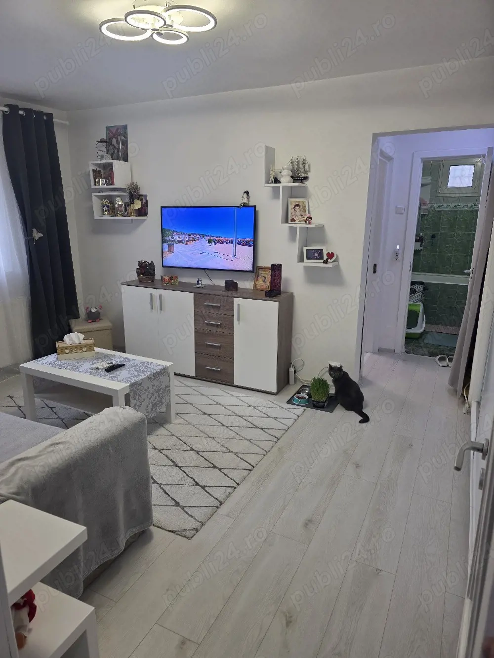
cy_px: 329
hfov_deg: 58.9
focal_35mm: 23
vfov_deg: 73.9
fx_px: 438
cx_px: 247
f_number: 1.7
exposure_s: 1/101
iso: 100
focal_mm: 6.3
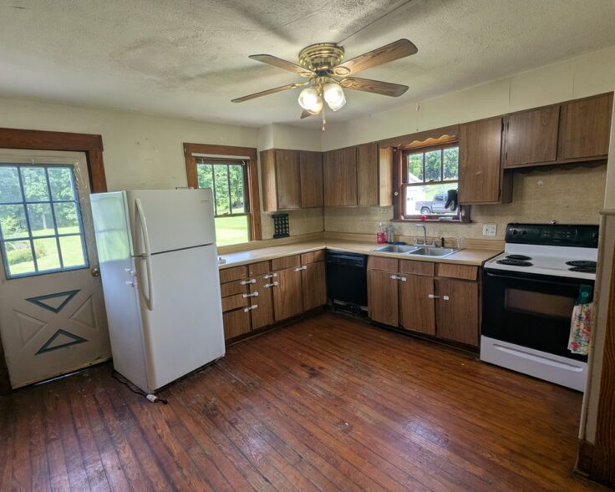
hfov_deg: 89.5
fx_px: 309
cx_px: 287
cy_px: 250
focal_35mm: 17
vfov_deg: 77.0
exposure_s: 1/219
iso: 52
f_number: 2.2
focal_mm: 2.35
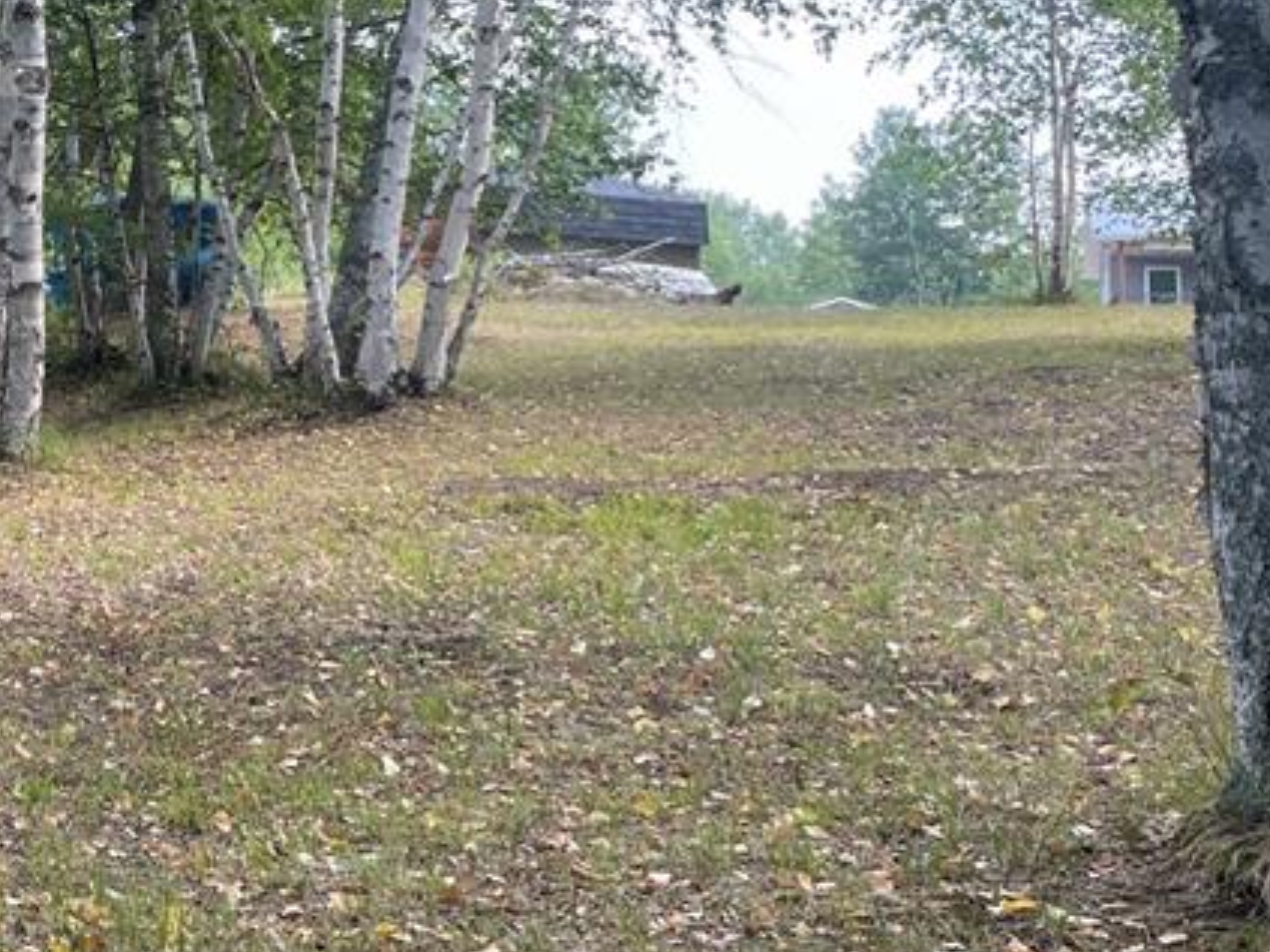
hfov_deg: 27.9
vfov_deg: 23.0
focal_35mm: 63
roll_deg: -2.4
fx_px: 2311
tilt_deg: +7.6
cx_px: -150
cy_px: 216
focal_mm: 4.2
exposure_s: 1/475
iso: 32
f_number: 1.6
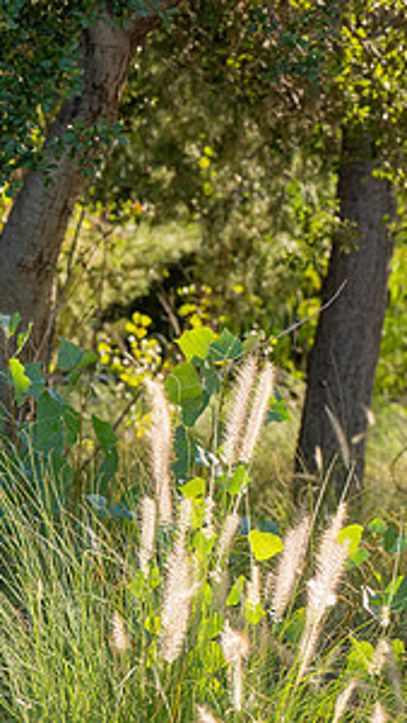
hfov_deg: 5.2
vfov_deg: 9.2
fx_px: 4484
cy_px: 459
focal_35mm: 234
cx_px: 526
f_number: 7.1
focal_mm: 102
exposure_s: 1/200
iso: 200
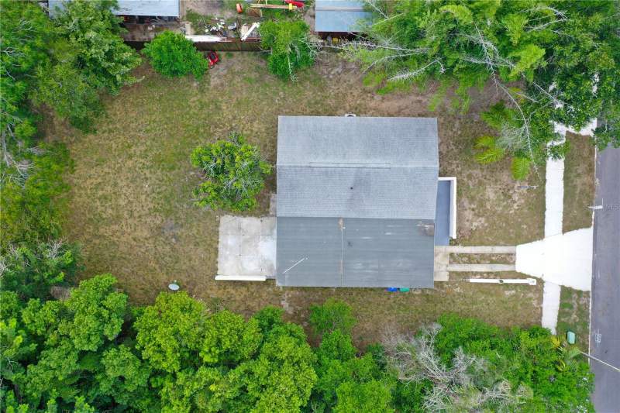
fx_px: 482
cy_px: 206
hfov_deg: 65.5
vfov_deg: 46.4
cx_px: 310
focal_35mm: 28
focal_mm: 10.26
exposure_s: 1/120
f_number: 4.5
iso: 100
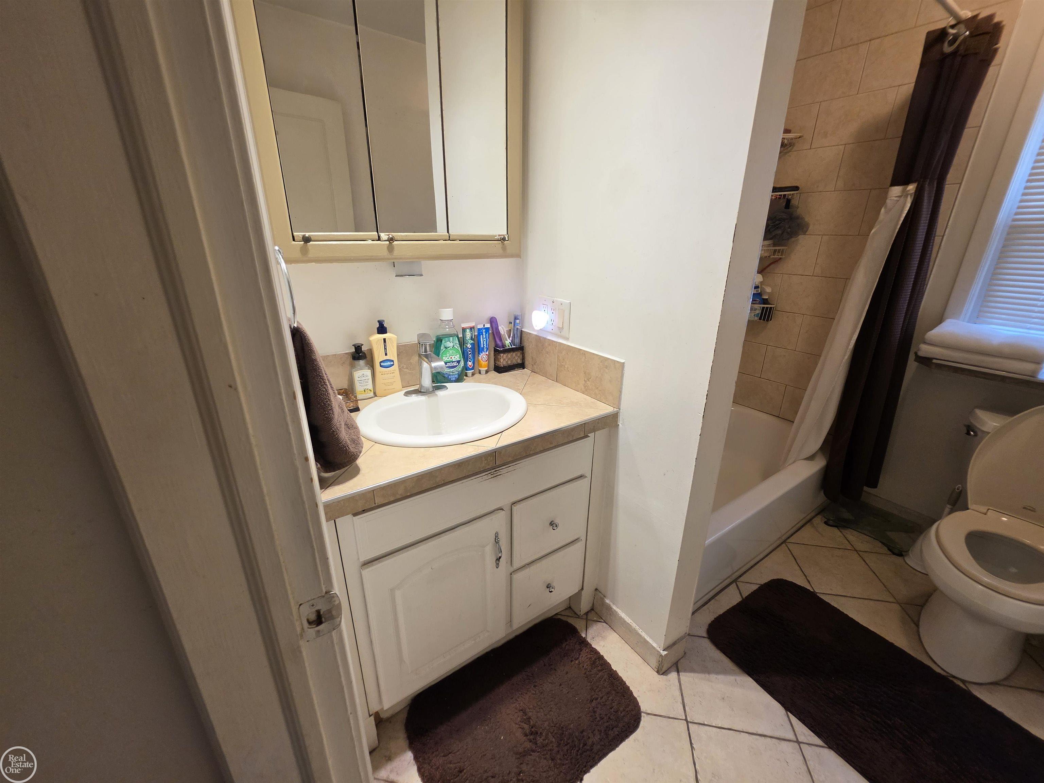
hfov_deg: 106.2
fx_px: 392
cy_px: 392
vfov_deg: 89.9
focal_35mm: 13
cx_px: 522
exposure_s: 1/120
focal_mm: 2.2
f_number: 1.9
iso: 160
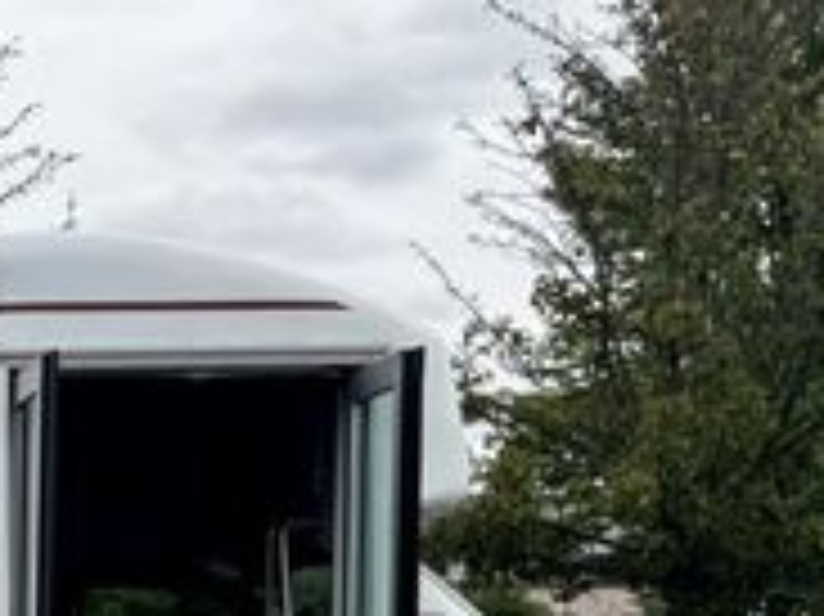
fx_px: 1998
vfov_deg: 16.6
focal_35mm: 84
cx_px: -347
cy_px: 787
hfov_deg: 20.5
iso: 80
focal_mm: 6.76
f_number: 1.78
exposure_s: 1/3802
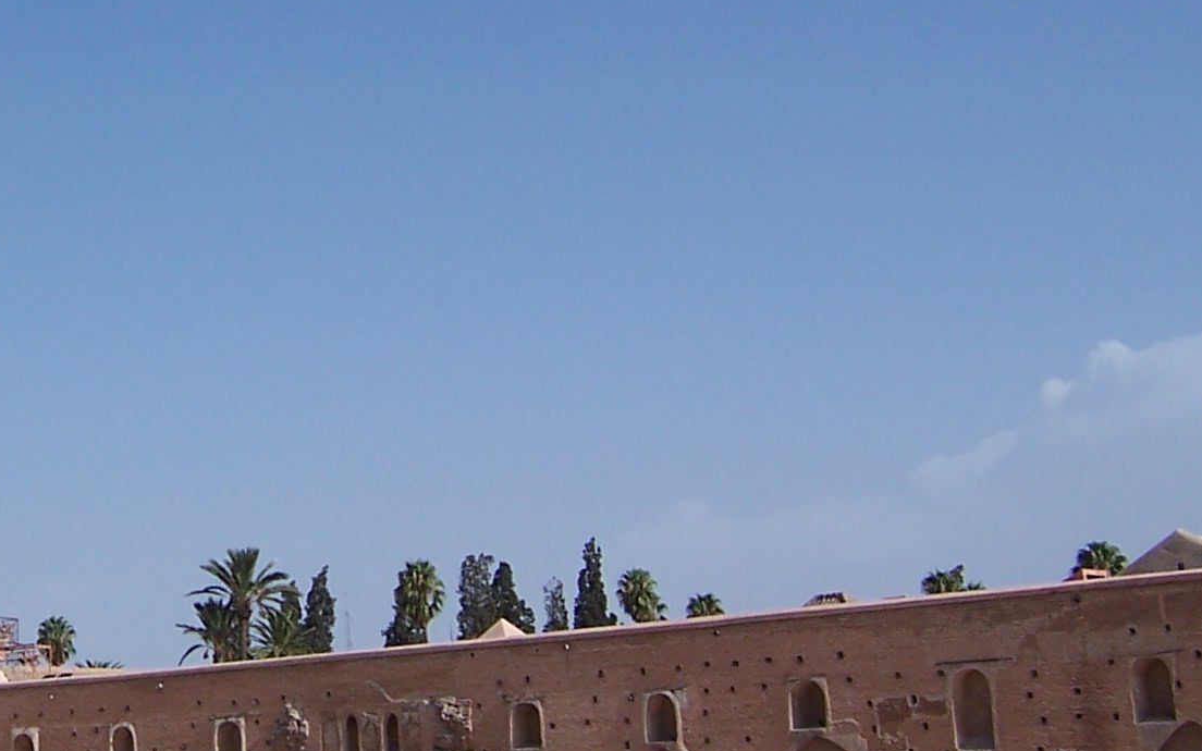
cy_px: 218
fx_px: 2391
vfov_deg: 17.8
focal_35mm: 73
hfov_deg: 27.0
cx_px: 77
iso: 80
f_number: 4
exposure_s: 1/1000
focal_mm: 5.5
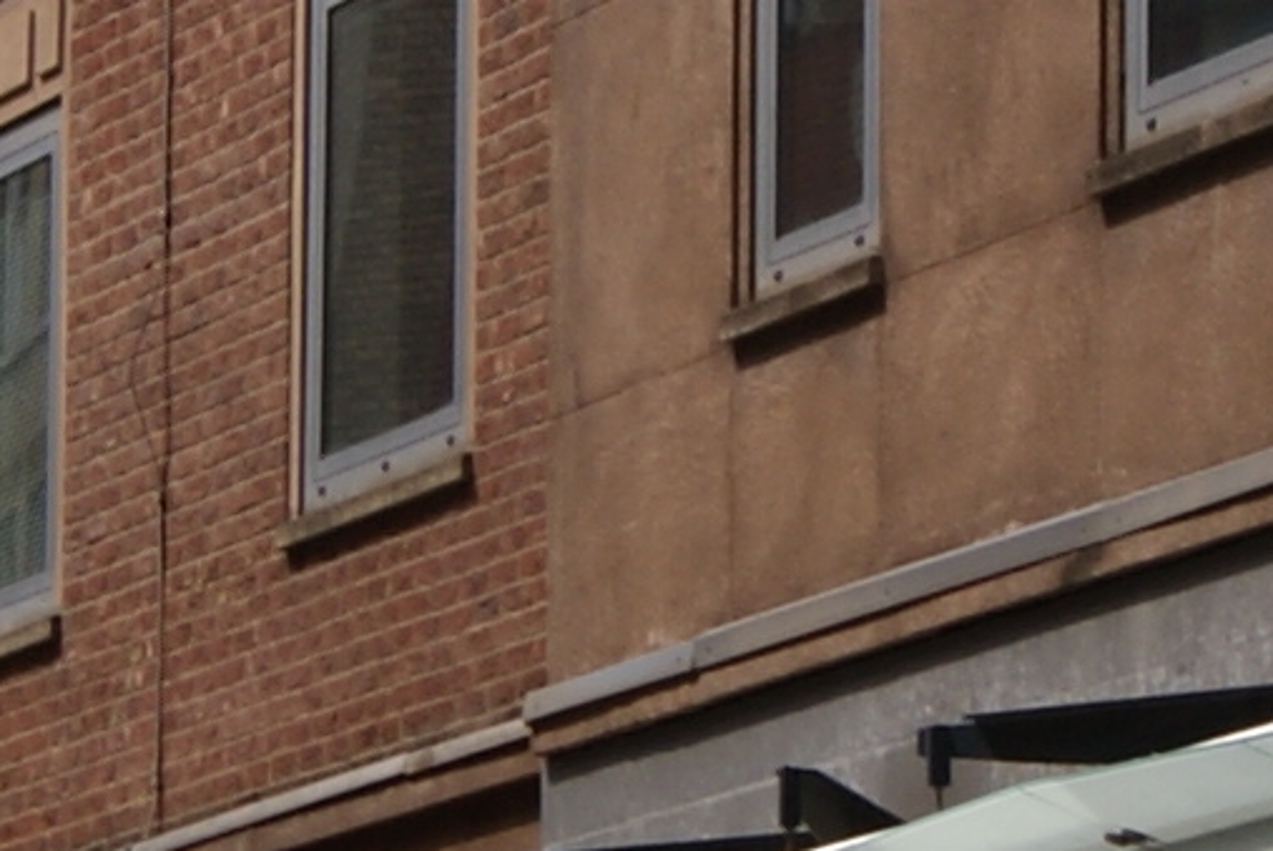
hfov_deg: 6.4
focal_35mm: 321
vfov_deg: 4.3
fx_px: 11360
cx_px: 861
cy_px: 281
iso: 100
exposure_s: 1/160
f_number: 11
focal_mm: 28
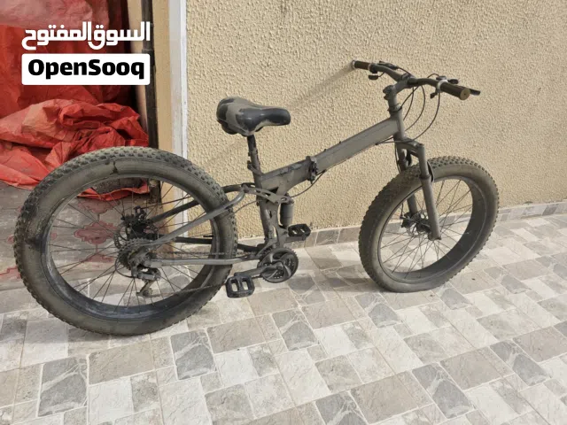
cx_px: 284
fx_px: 377
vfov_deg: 58.9
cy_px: 212
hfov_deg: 73.9
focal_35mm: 23
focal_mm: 6.3
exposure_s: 1/489
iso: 10
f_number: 1.7
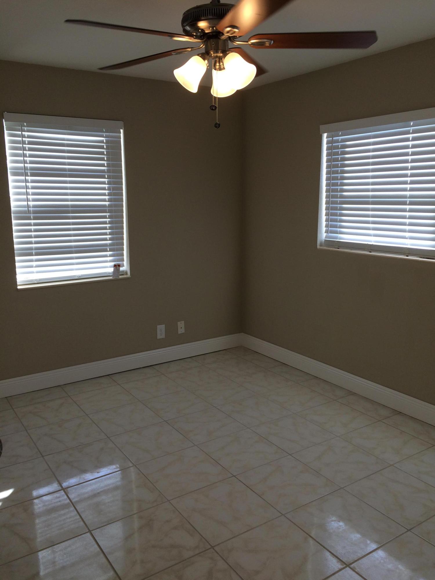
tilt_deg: -9.2
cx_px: 218
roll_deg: +3.0
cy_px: 290
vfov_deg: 61.7
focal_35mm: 29
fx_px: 486
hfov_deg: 48.2
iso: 32
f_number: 2.2
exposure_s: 1/120
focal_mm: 4.15
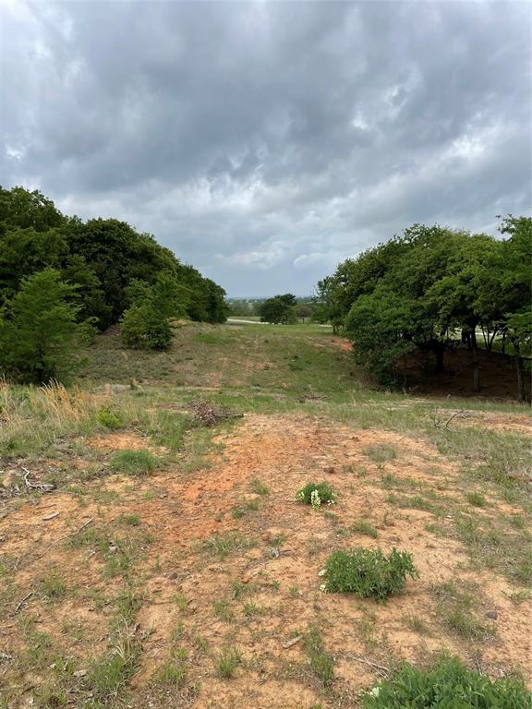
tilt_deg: -5.9
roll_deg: +1.6
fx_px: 533
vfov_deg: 67.3
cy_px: 354
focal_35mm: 26
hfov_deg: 53.1
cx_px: 266
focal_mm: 4.2
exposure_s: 1/2882
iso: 32
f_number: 1.6
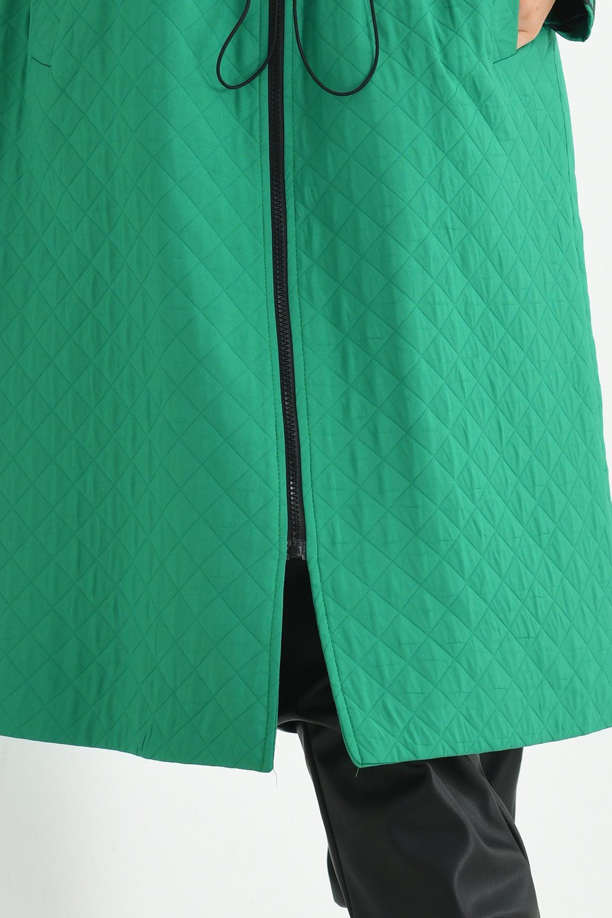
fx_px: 4488
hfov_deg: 7.8
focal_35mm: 176
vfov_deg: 11.7
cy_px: 247
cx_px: 256
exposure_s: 1/125
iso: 200
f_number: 5.6
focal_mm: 55
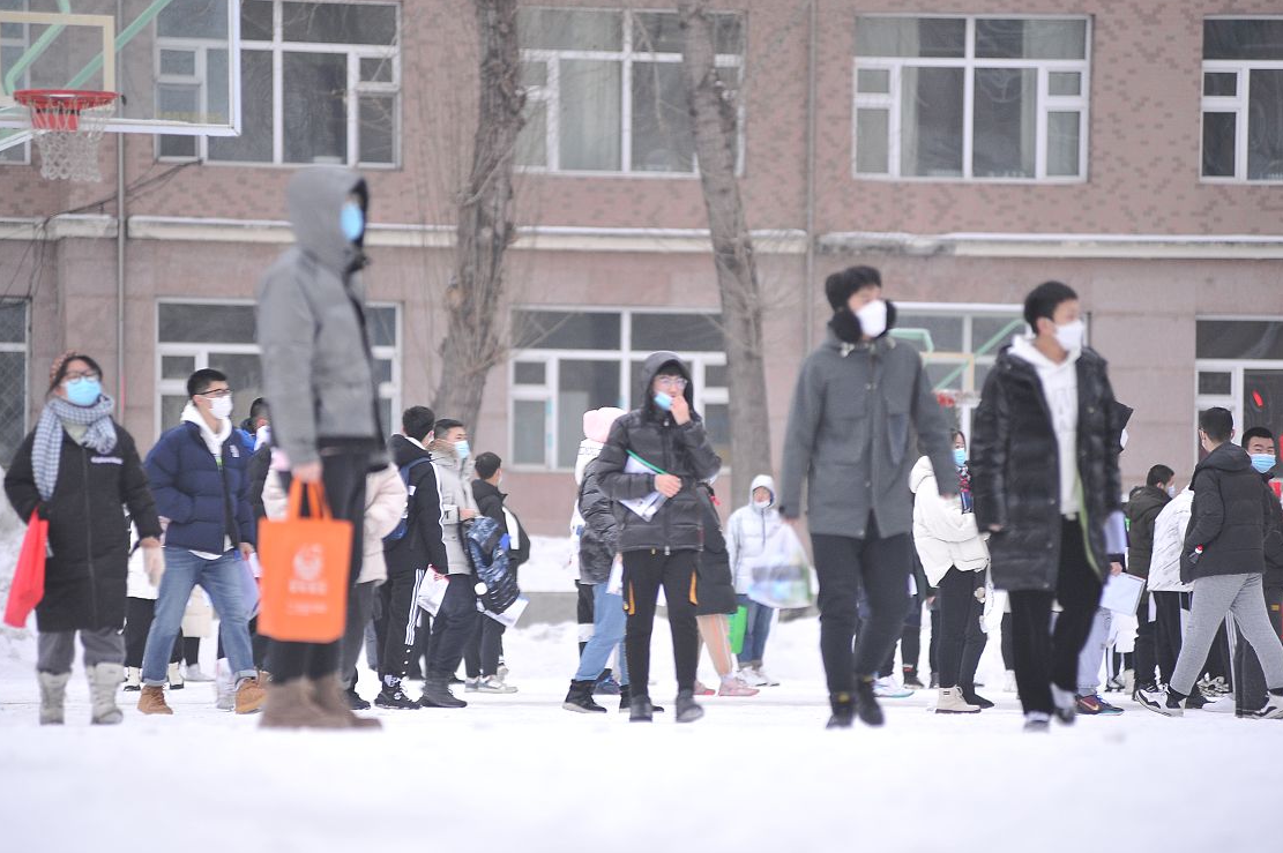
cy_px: 449
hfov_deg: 9.5
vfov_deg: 6.4
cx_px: 613
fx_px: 7692
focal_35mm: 216
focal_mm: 200
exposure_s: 1/80
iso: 1250
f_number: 2.8
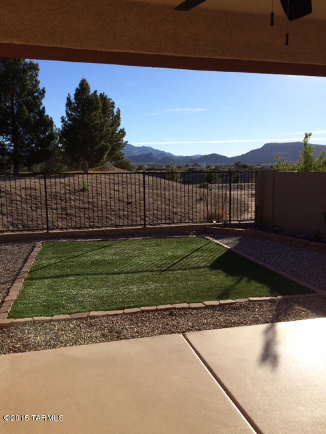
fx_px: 364
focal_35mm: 29
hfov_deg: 48.2
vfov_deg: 61.7
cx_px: 163
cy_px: 217
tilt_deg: -7.5
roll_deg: +0.9
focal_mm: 4.15
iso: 32
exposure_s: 1/2933
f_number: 2.2
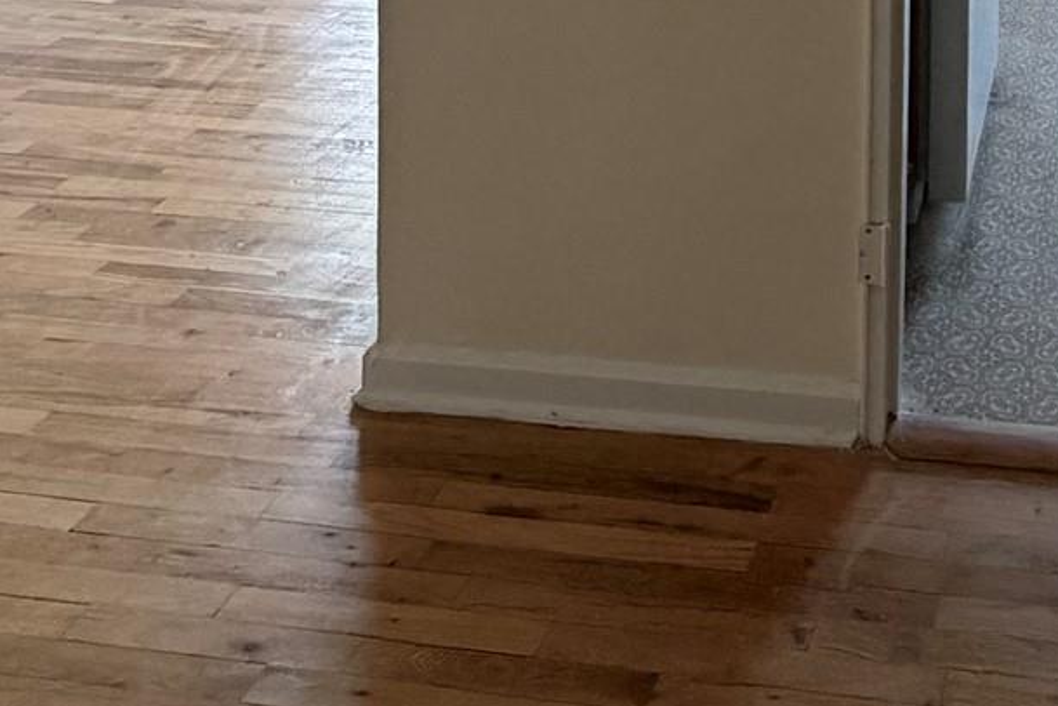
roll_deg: -2.1
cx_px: 971
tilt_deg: -2.8
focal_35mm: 49
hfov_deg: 37.4
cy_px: -478
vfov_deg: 21.1
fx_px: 1440
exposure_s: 1/83
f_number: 2.2
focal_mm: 2.22
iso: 320
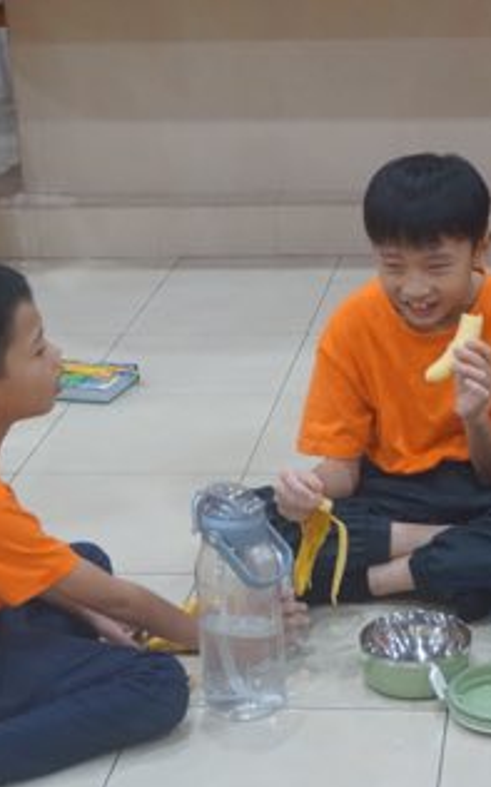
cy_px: 396
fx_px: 1694
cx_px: 389
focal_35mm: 79
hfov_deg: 16.4
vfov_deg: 26.2
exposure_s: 1/100
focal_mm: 34
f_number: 5
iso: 3200
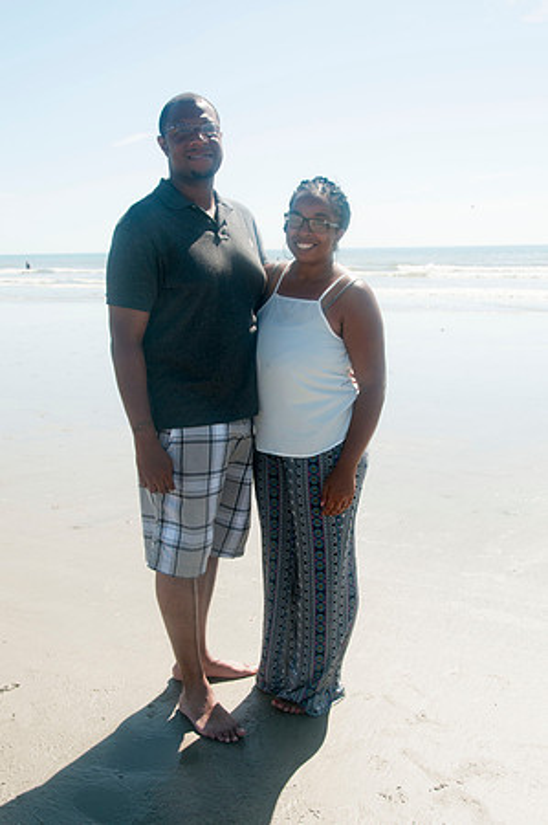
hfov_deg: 34.1
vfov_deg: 49.6
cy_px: 412
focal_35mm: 39
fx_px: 892
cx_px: 274
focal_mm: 26
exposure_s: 1/250
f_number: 11
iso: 100
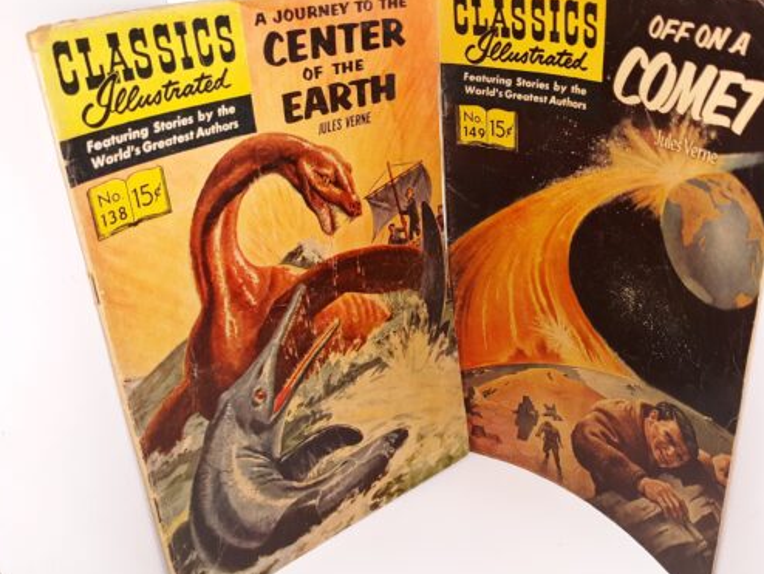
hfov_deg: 53.6
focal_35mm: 34
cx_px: 452
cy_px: 289
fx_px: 751
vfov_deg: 41.8
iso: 50
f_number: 1.7
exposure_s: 1/60
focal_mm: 3.7
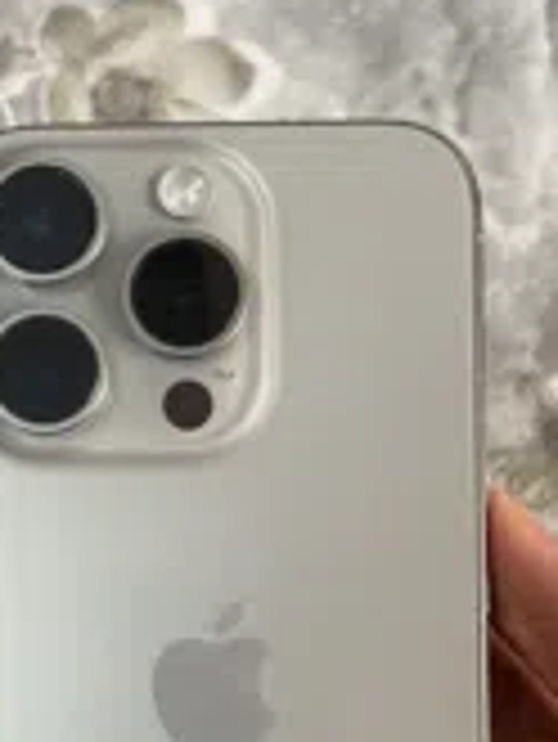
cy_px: 657
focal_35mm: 63
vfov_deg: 29.5
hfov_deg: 23.3
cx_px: 266
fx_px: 1352
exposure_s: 1/60
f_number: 1.6
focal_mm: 4.2
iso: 200
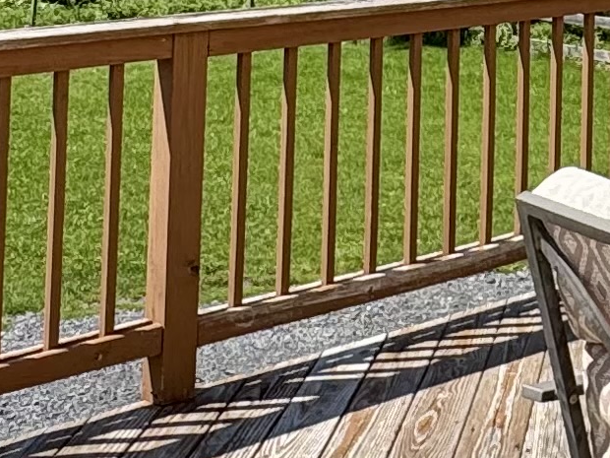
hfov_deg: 19.7
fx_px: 1604
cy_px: -251
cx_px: 810
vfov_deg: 14.9
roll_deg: -0.5
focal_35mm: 91
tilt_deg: +2.1
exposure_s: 1/944
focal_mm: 2.22
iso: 40
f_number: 2.2
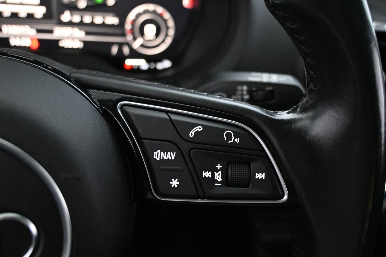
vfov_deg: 40.0
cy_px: 128
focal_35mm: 33
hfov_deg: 57.2
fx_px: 354
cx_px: 193
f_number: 4
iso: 8000
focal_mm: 22
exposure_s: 1/40
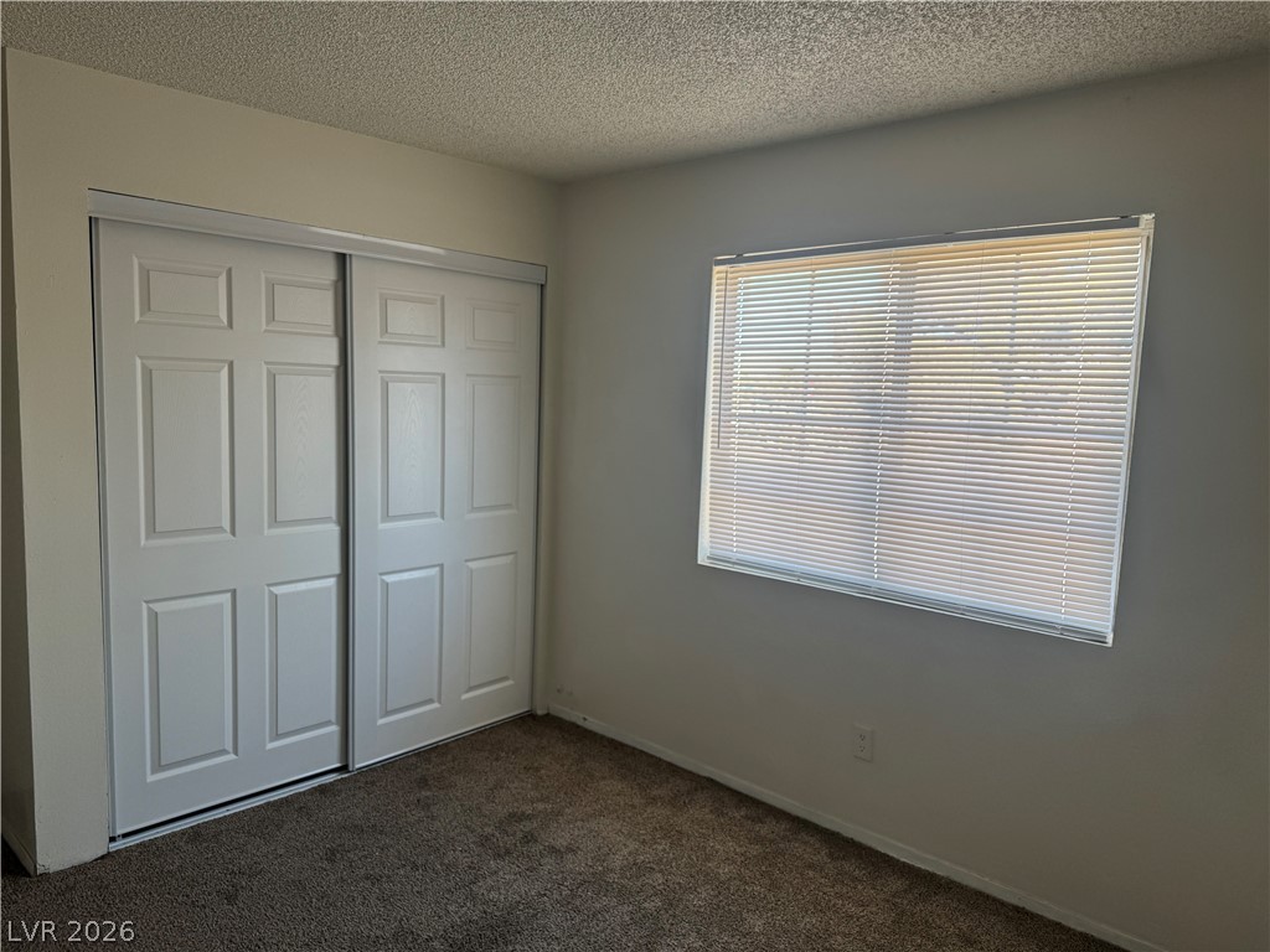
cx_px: 635
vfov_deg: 56.8
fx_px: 881
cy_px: 476
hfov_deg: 71.6
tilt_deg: -6.5
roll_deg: -2.3
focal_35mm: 24
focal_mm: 6.76
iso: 64
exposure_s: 1/121
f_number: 1.78
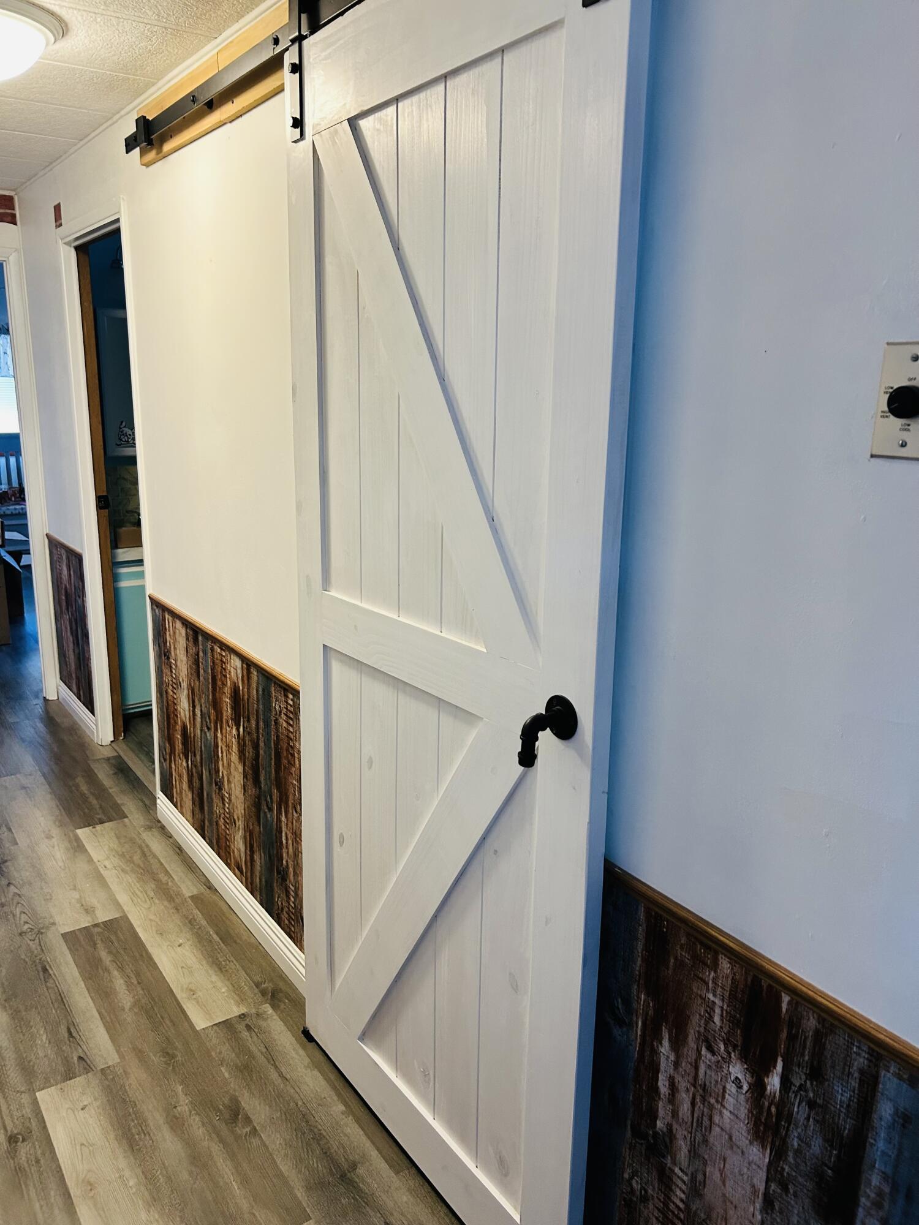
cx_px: 460
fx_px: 920
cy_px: 612
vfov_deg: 67.3
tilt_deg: -12.8
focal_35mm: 26
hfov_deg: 53.1
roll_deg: -1.7
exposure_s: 1/60
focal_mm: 5.7
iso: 200
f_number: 1.5
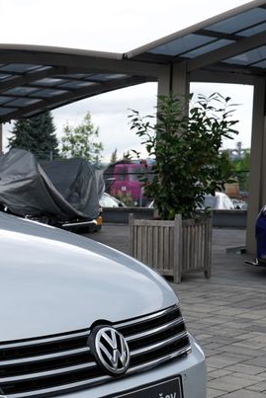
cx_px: -136
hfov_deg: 17.3
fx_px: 786
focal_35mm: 71
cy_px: 310
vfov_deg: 27.9
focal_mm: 28
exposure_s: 1/160
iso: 100
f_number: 6.3
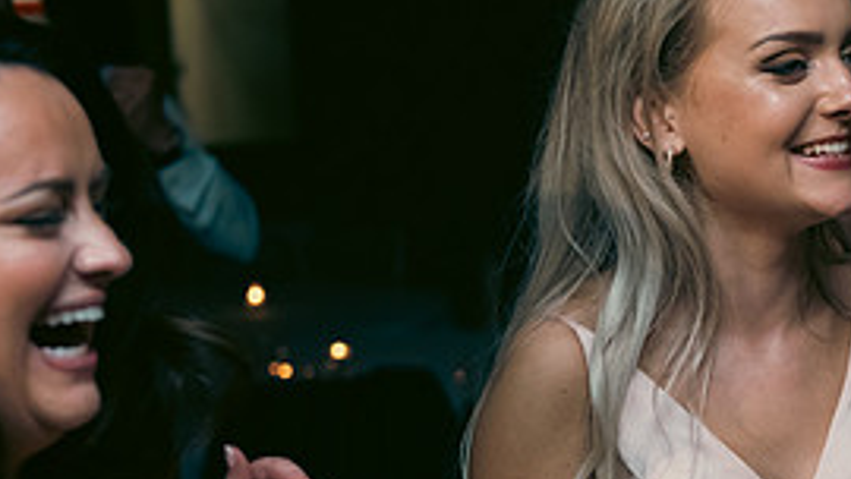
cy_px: 377
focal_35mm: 117
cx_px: 801
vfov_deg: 10.3
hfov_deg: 18.0
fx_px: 2641
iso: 800
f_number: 3.5
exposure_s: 1/160
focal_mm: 52
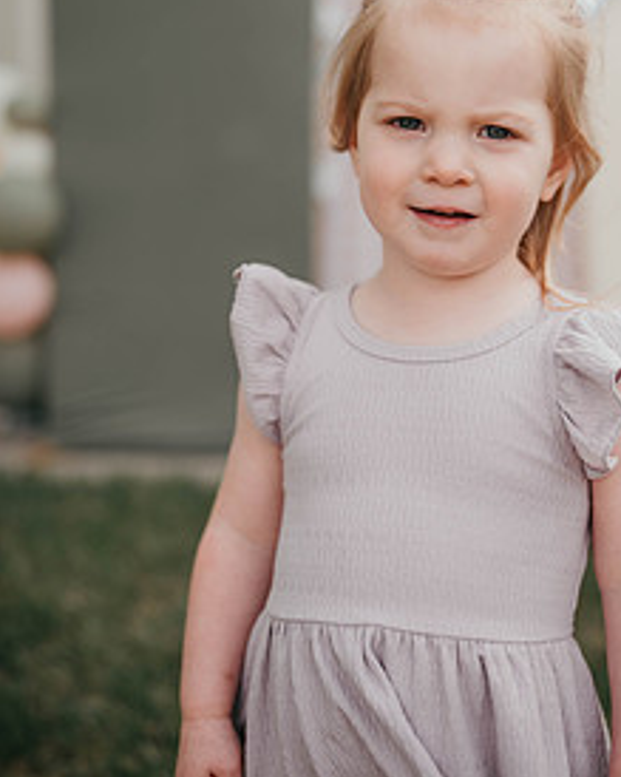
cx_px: 423
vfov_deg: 34.0
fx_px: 1241
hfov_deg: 27.9
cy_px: 190
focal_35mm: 54
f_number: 1.8
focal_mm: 35
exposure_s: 1/1000
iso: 50
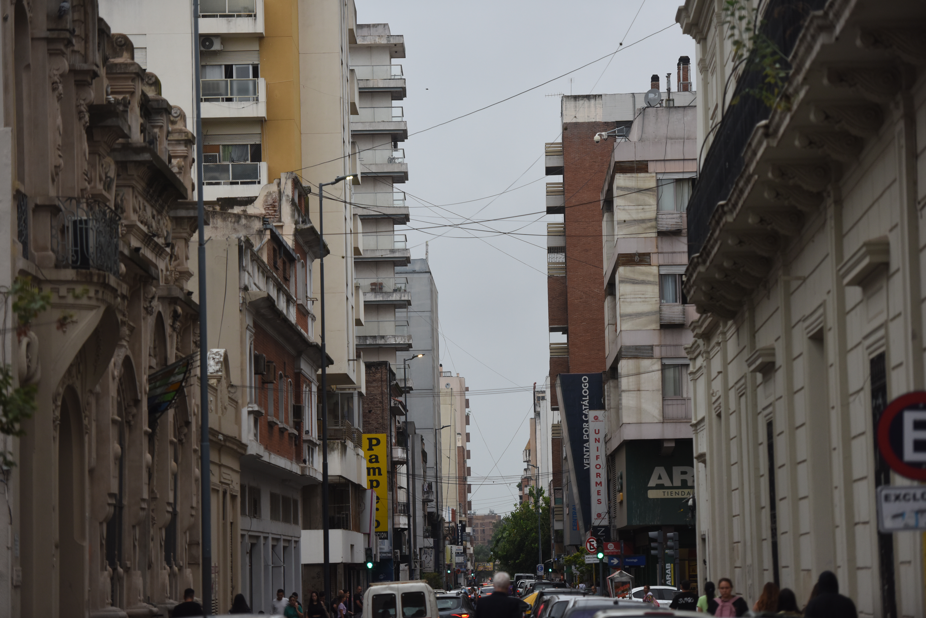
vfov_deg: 11.2
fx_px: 3139
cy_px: 309
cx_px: 463
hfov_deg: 16.8
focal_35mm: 122
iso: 800
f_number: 2.8
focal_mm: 122
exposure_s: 1/4000
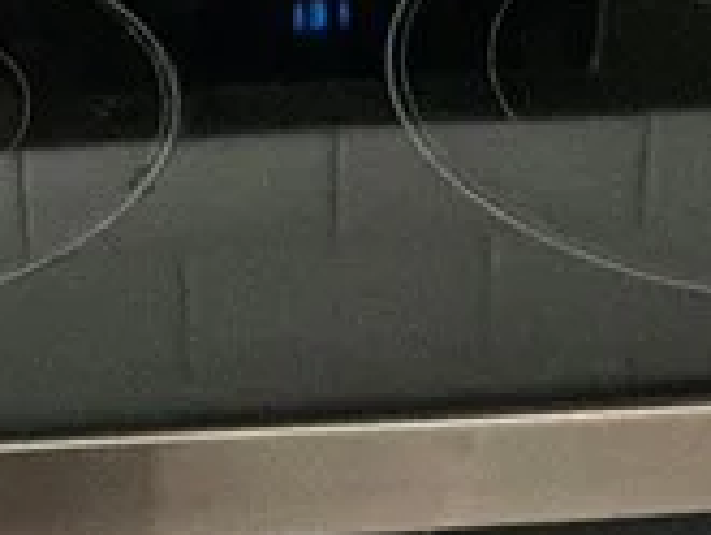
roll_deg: +0.3
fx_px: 3576
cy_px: 462
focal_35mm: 174
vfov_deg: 8.5
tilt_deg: -37.0
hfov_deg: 11.4
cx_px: 327
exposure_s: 1/120
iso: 400
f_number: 1.8
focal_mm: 3
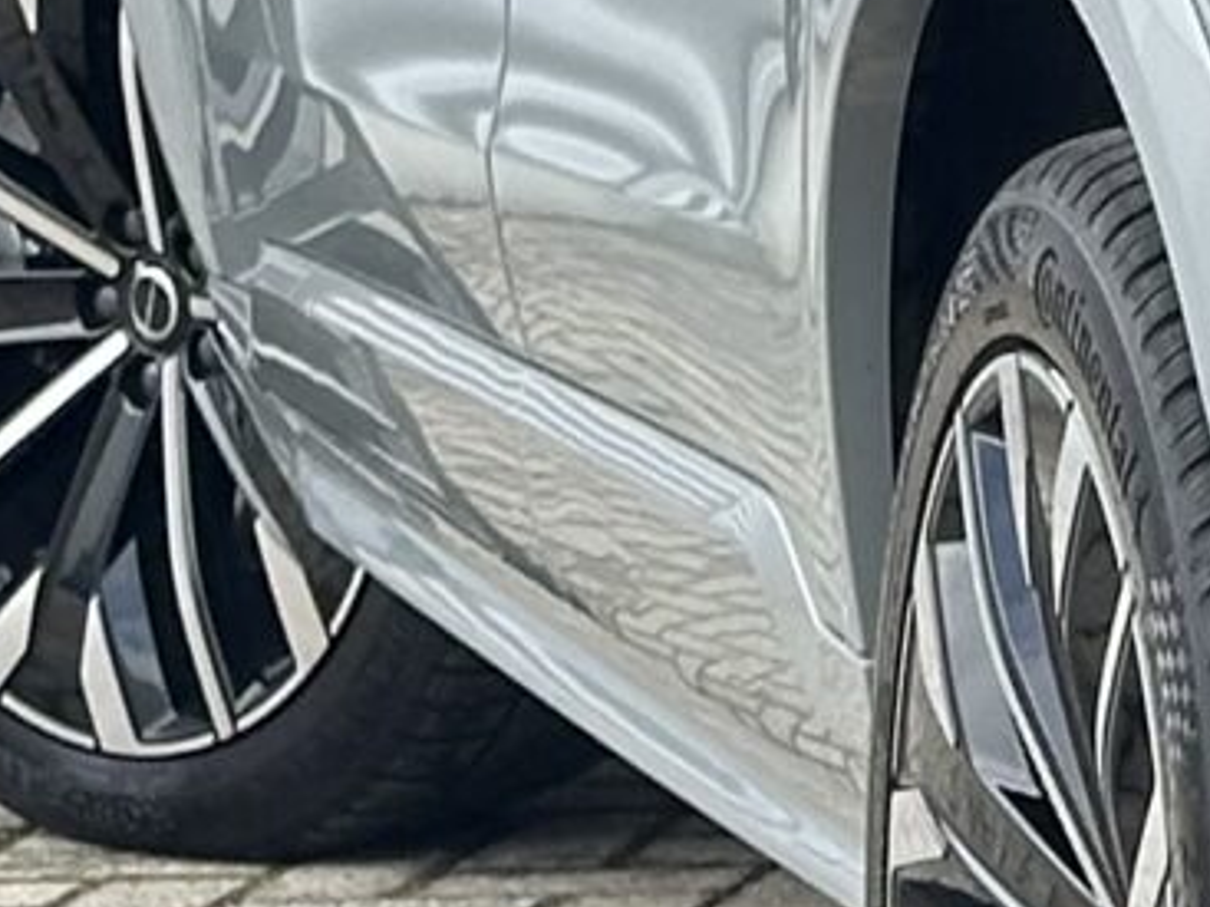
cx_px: 3505
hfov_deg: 5.6
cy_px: -580
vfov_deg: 4.4
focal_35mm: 335
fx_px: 11706
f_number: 1.78
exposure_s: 1/803
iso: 64
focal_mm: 6.86
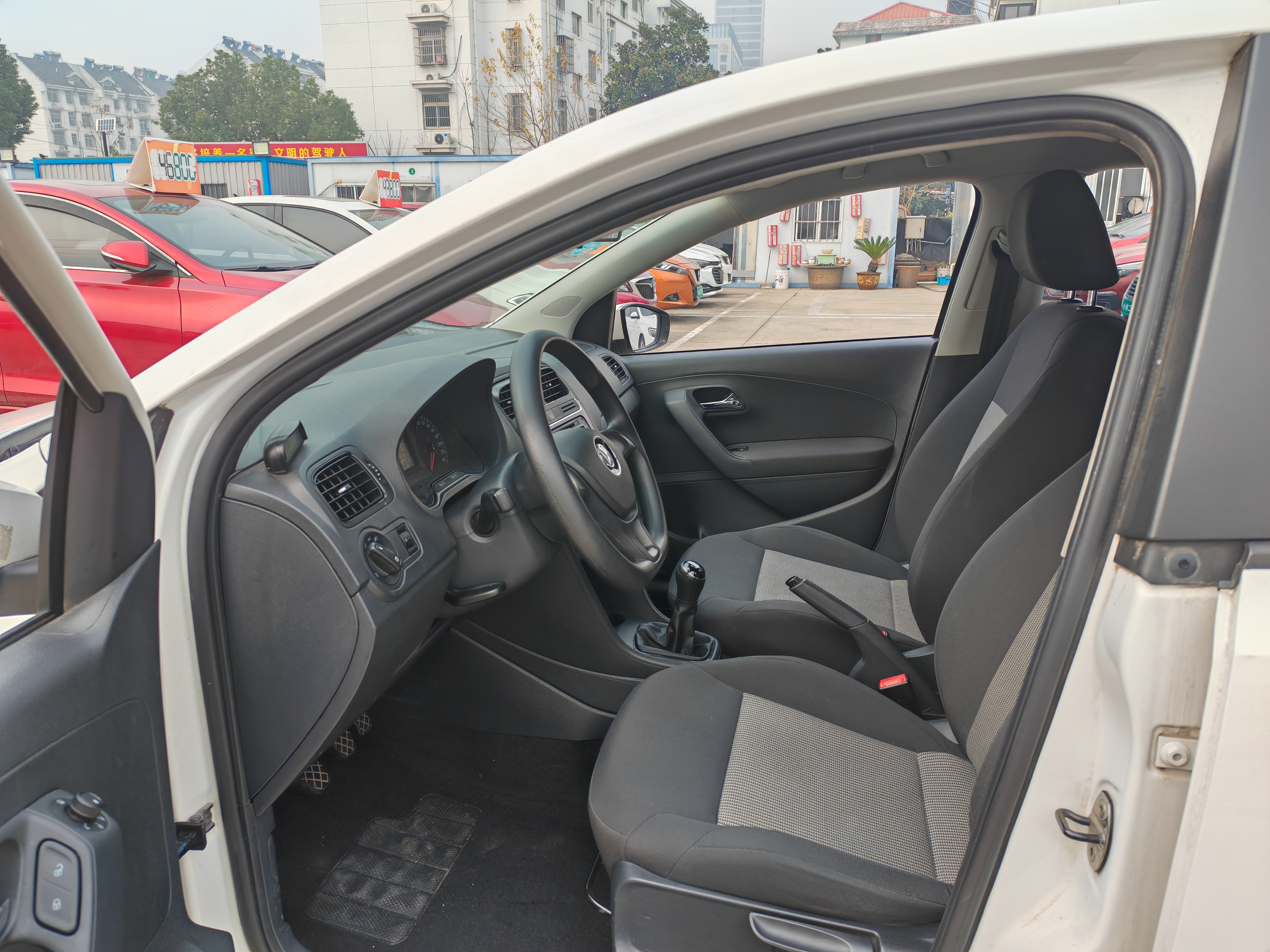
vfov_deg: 51.4
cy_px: 476
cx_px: 635
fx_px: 991
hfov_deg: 65.3
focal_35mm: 27
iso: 50
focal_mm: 6.12
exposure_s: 1/250
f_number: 1.9
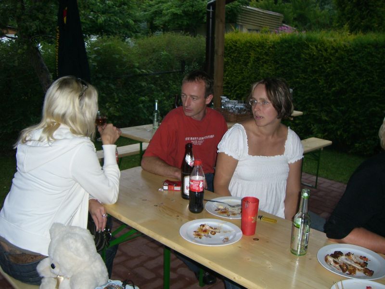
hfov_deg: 49.0
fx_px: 423
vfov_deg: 37.7
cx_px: 192
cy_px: 144
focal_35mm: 38
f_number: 2.7
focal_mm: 6.2
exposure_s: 1/60
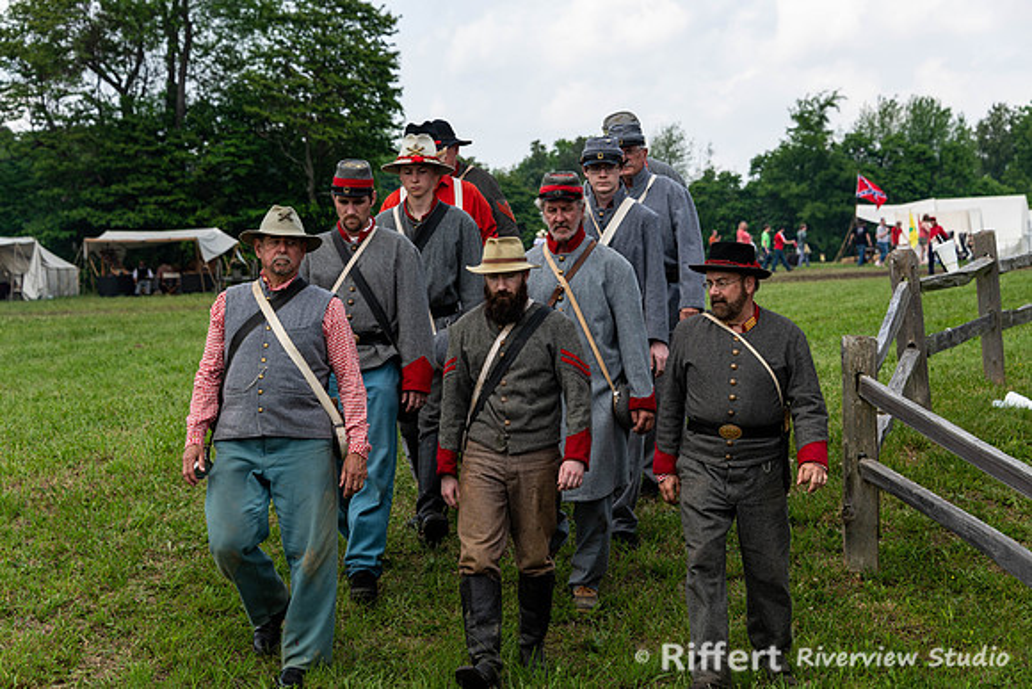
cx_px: 516
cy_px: 344
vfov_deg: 14.0
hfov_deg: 20.8
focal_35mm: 98
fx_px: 2810
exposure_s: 1/320
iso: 180
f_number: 8
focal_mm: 98
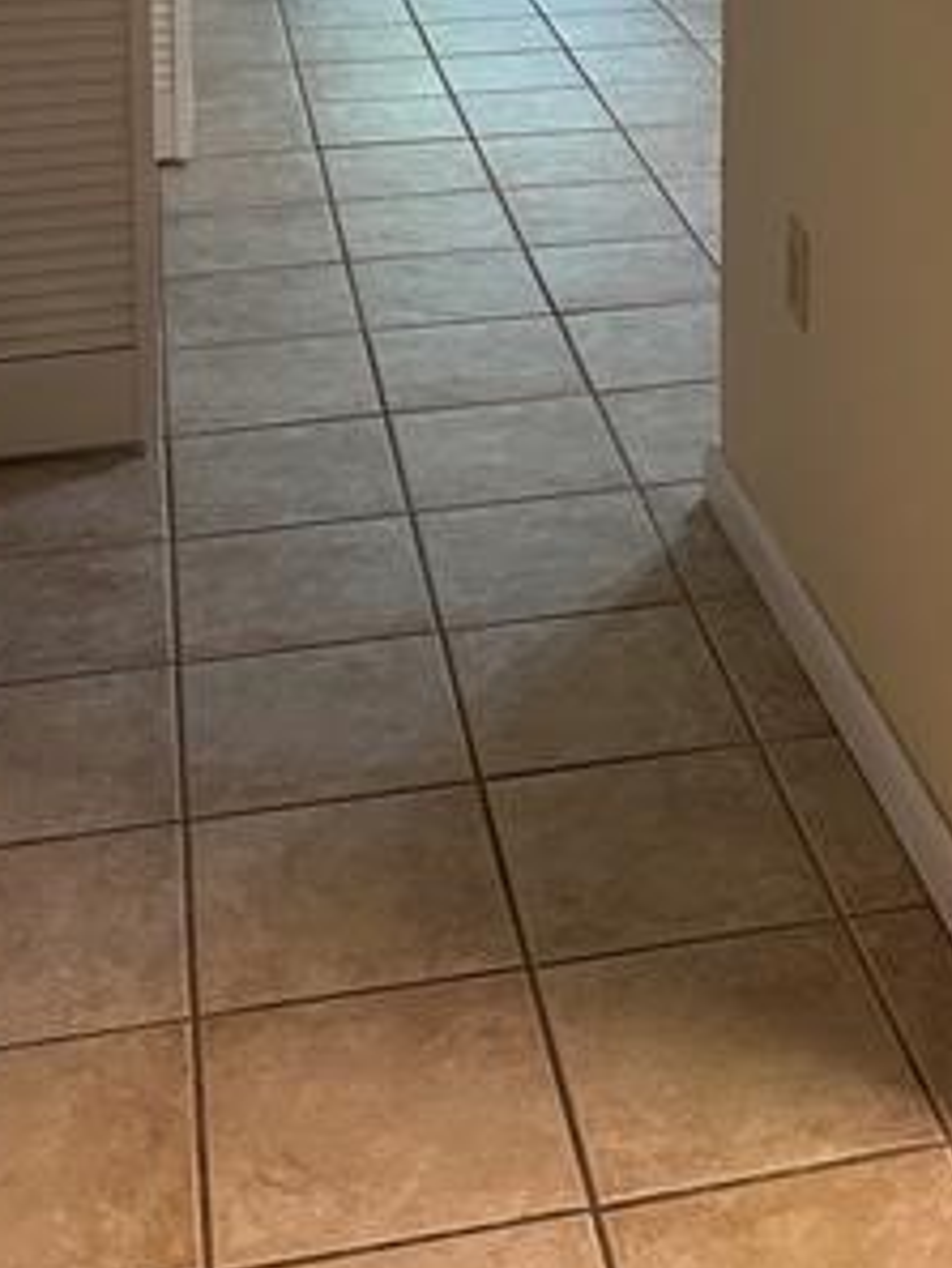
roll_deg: -1.1
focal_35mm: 62
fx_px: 2272
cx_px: 692
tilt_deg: -9.8
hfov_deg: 23.5
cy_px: -213
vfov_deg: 27.7
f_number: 1.78
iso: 250
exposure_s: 1/60
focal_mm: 6.86
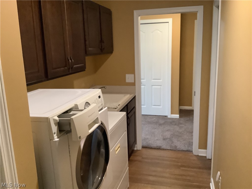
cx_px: 126
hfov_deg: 58.4
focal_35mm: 31
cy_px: 94
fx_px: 226
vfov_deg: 45.4
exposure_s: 1/40
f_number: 2.4
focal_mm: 3.3
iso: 400
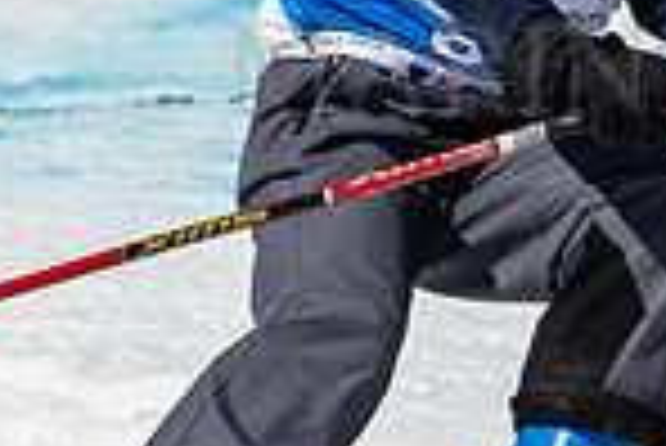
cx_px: 411
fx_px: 56794
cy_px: 200
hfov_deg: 0.7
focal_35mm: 3067
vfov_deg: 0.4
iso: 200
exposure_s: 1/2000
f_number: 8
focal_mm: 400
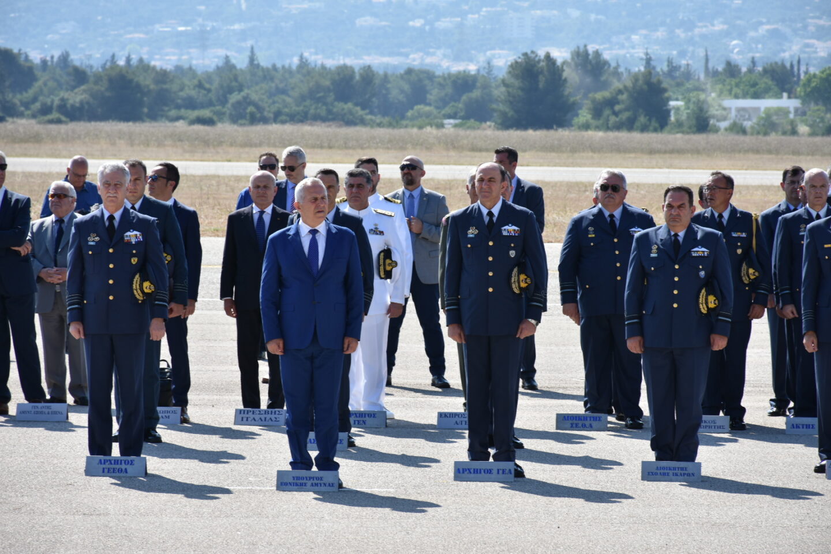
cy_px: 277
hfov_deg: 11.2
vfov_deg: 7.5
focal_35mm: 183
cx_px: 416
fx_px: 4224
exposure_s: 1/320
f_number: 9
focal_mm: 122
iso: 160
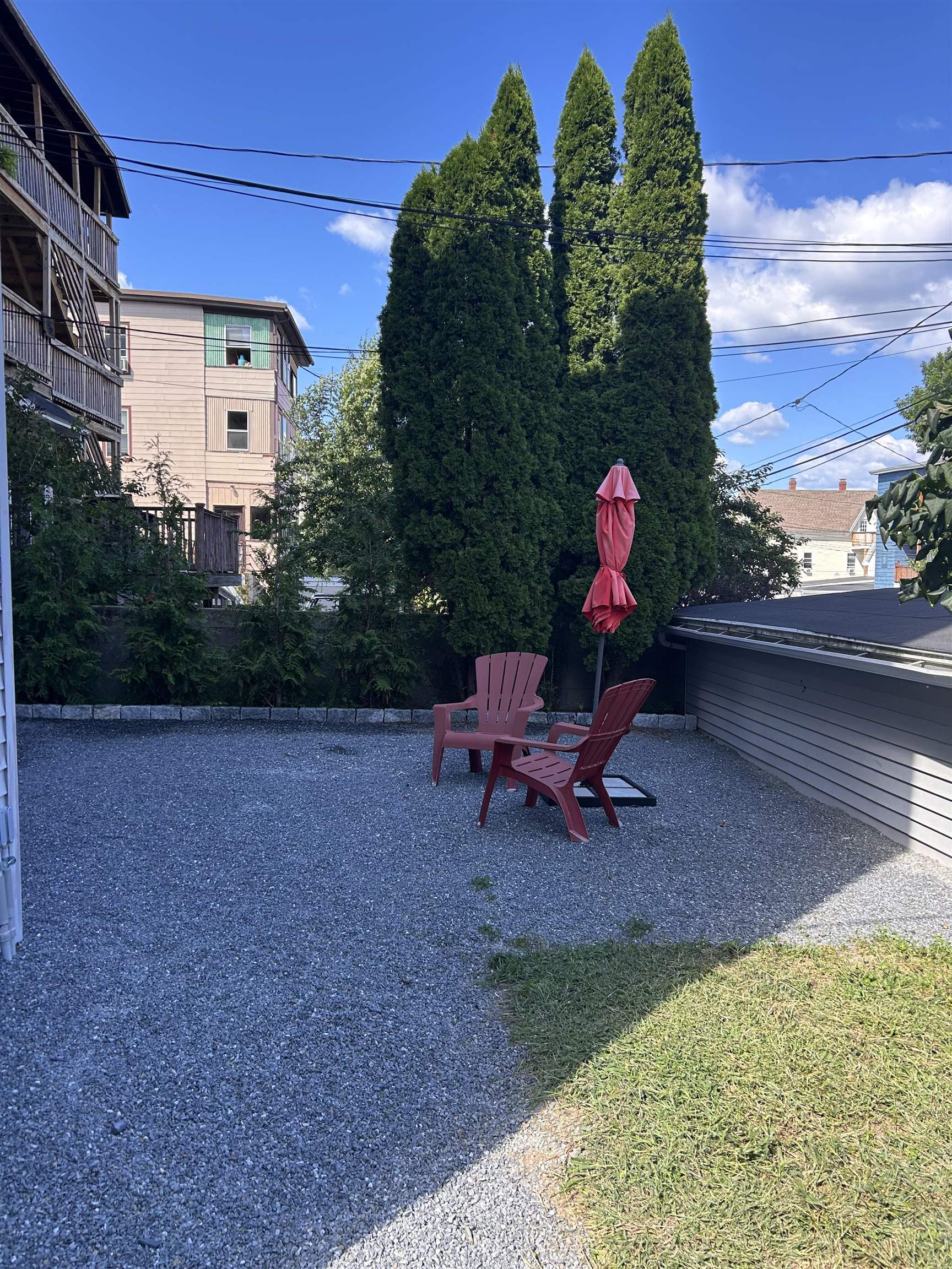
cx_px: 476
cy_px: 634
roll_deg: +4.1
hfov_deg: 53.1
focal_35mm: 26
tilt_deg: -1.5
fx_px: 953
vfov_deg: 67.3
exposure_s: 1/982
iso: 50
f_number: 1.5
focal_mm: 5.7
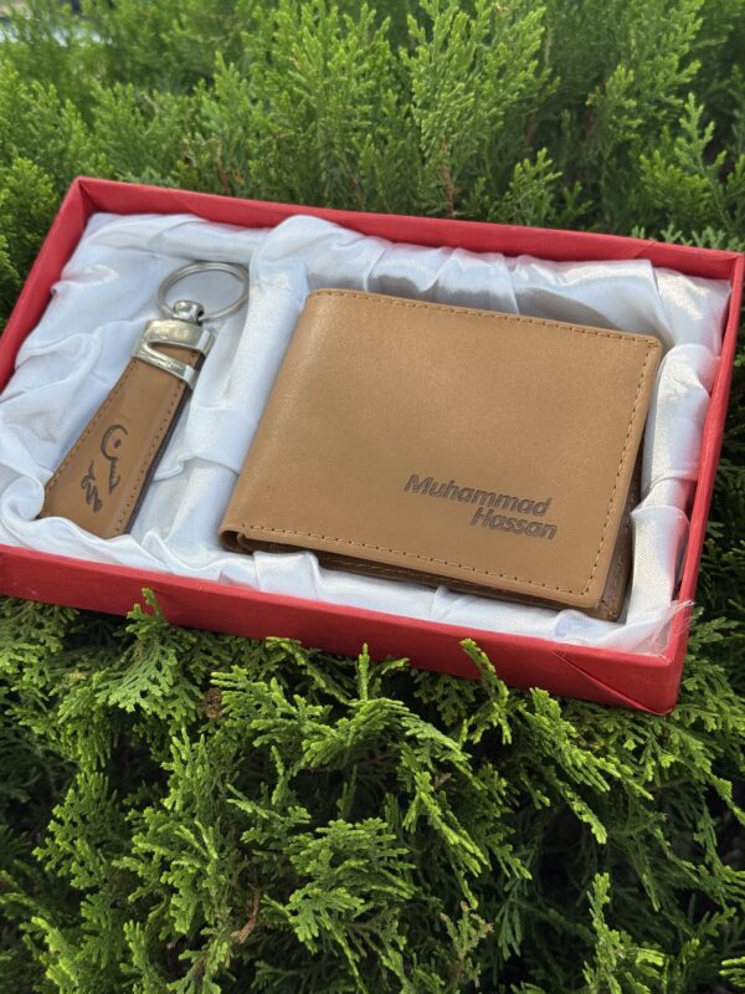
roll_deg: +0.4
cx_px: 372
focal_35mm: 48
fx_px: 1377
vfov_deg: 39.7
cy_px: 497
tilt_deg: -43.6
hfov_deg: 30.3
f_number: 1.78
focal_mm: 6.76
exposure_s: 1/1222
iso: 64
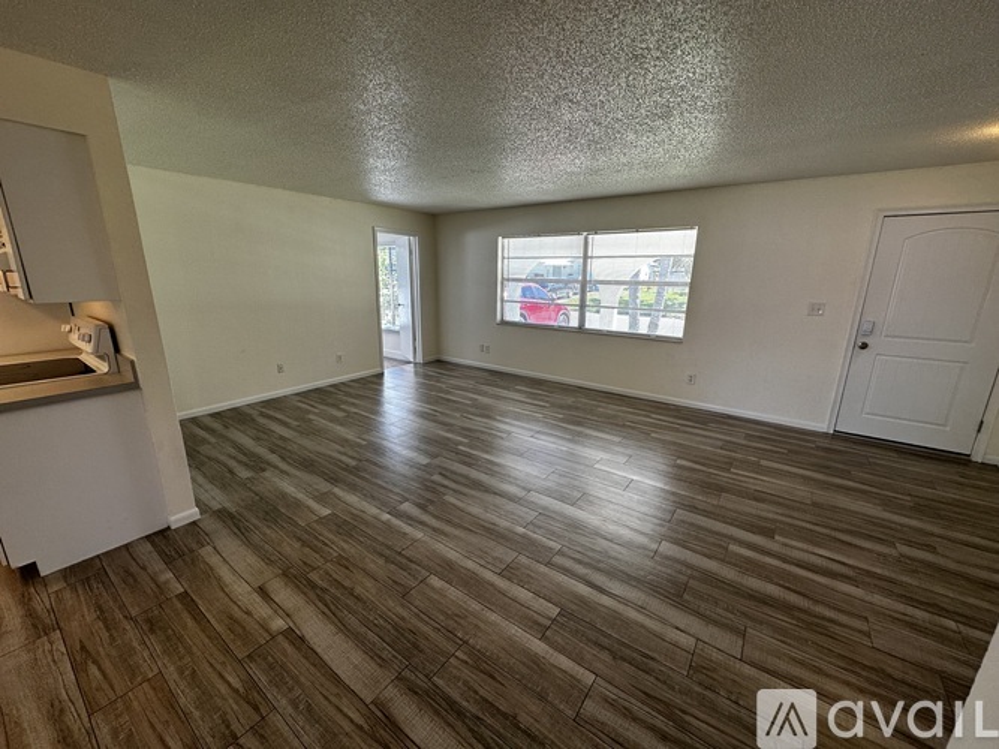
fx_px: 404
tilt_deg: -14.6
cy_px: 374
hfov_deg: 102.1
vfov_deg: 85.7
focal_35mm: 14
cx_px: 500
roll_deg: -0.4
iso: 80
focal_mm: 2.22
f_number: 2.2
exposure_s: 1/120
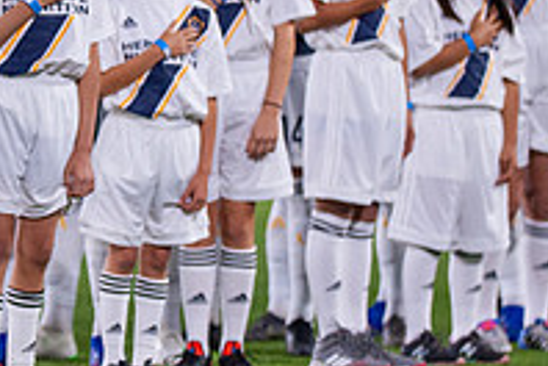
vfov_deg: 4.5
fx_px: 4688
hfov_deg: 6.7
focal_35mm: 308
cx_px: 22
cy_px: 0
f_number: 2.8
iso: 1600
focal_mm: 105
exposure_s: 1/2000
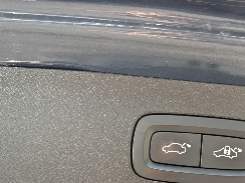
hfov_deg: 44.4
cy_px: 155
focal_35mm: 41
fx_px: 290
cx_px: 182
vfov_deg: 33.7
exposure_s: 1/476
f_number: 1.78
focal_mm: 6.76
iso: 100
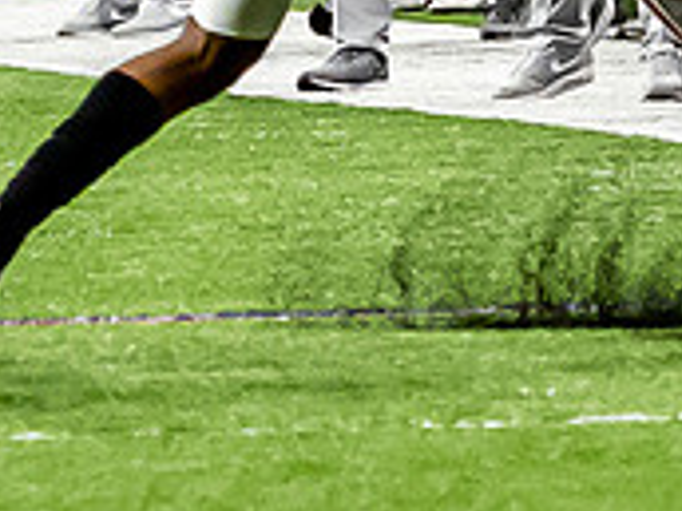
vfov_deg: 1.5
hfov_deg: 2.0
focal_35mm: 1017
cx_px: 335
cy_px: -514
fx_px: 20037
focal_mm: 62
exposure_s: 1/1000
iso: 2000
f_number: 2.8
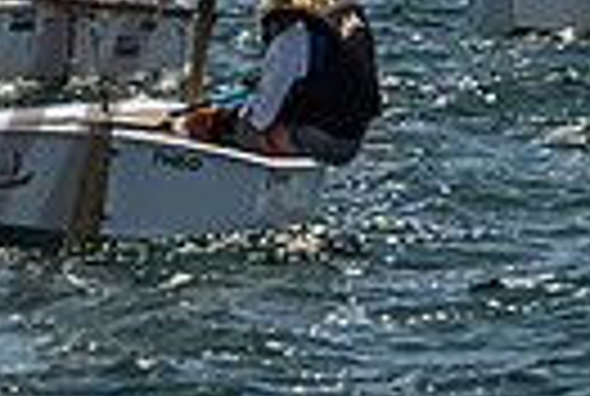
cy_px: -444
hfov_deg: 2.2
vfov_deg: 1.5
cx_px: -585
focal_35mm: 923
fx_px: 15161
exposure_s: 1/2000
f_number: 7.1
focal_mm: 150
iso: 250
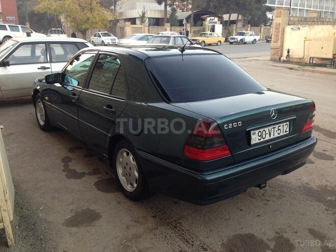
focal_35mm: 33
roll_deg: +0.1
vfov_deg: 42.9
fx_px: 320
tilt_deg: -17.5
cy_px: 126
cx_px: 168
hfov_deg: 55.4
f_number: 2.4
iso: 50
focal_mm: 4.12
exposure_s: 1/20
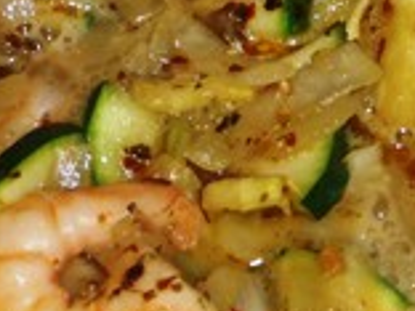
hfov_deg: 10.0
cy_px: 117
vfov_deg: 7.5
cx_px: 101
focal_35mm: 197
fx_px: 2362
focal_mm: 8
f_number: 4.2
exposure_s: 1/30
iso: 100
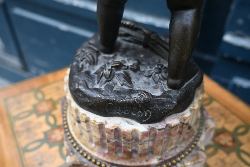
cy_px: 84
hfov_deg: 58.3
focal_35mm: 32
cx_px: 125
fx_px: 224
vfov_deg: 40.8
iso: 360
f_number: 4
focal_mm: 21.5
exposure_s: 1/250
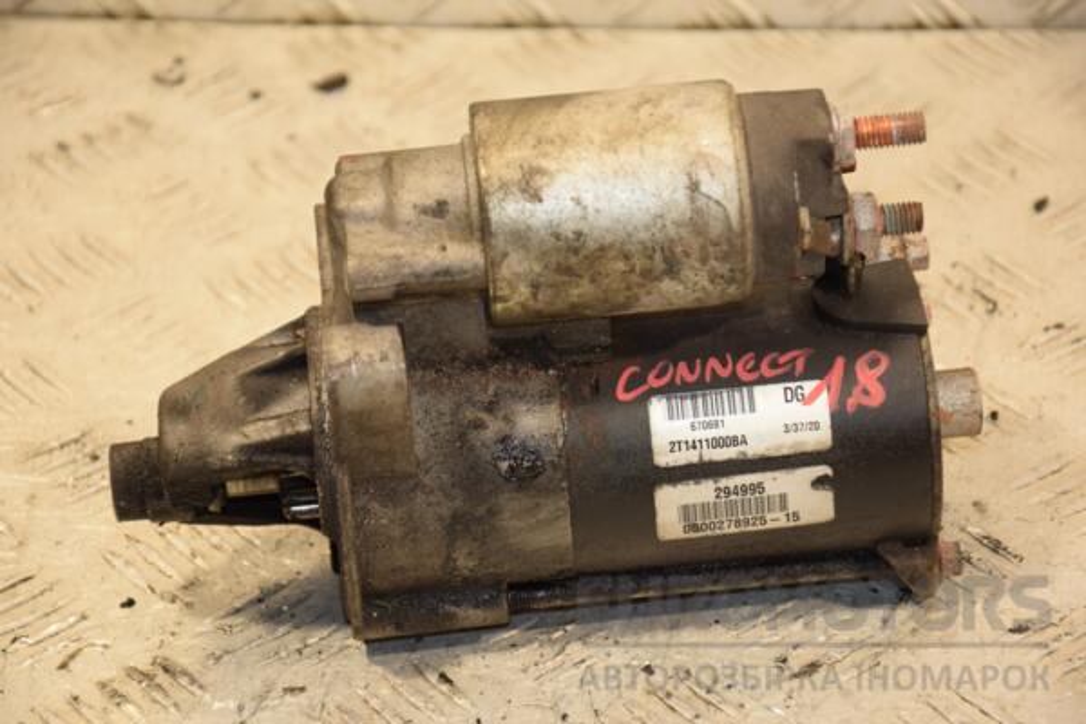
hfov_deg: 14.9
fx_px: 4163
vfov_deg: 9.9
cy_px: 362
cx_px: 543
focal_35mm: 138
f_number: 5.6
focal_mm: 92
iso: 800
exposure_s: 1/100
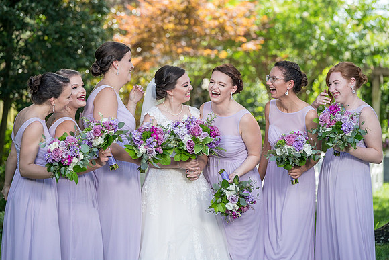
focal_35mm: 139
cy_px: 130
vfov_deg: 9.9
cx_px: 194
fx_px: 1502
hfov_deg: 14.8
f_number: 4
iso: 100
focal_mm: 139
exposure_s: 1/200
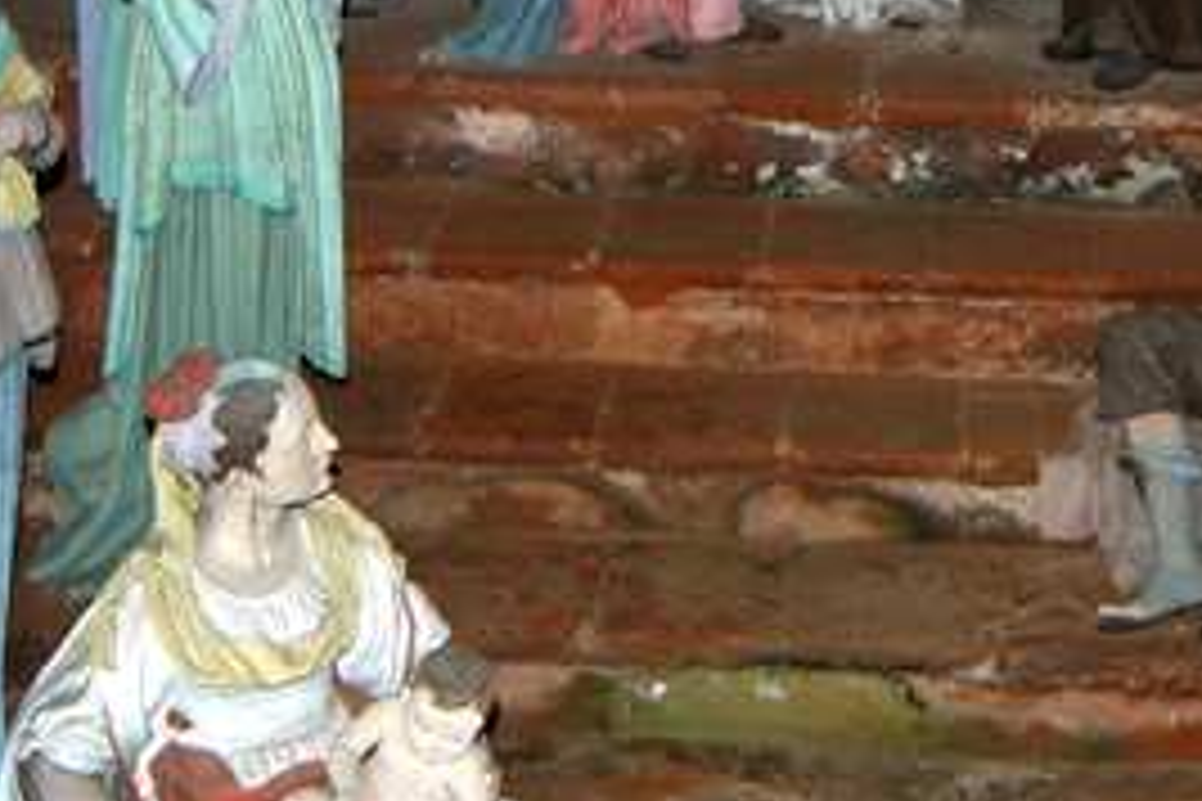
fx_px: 2437
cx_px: 851
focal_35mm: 73
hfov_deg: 27.4
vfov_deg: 18.0
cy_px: -90
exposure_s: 1/60
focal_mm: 18
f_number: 5
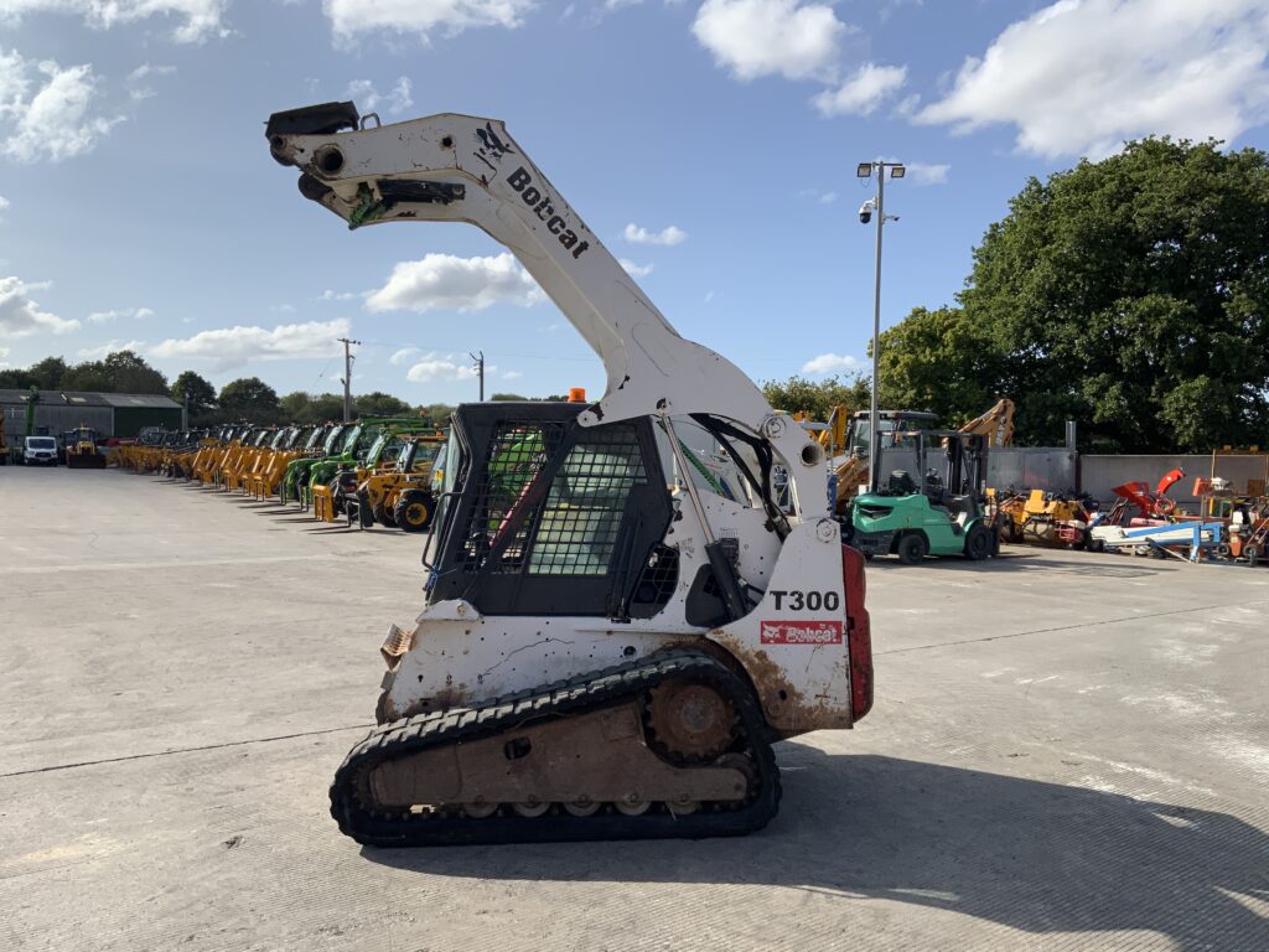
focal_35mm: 29
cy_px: 476
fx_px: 1063
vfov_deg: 48.2
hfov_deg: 61.7
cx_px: 634
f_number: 1.8
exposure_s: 1/2667
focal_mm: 3
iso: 16
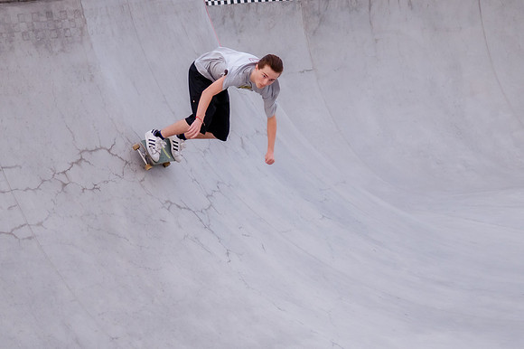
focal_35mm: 146
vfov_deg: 9.4
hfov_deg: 14.1
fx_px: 2124
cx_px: 227
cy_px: 157
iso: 2500
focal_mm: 86
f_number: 4
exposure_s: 1/640
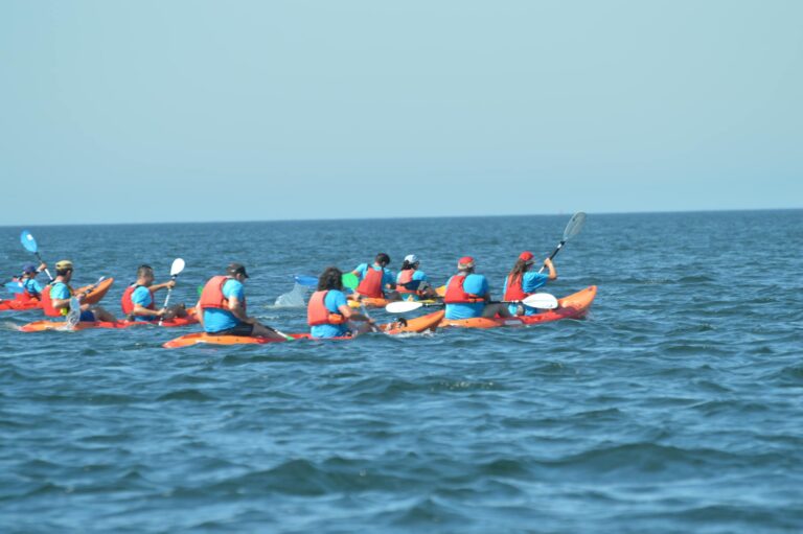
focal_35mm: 360
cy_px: 267
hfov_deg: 5.7
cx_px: 402
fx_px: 8025
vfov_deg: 3.8
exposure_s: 1/640
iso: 200
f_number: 5.3
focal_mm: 240
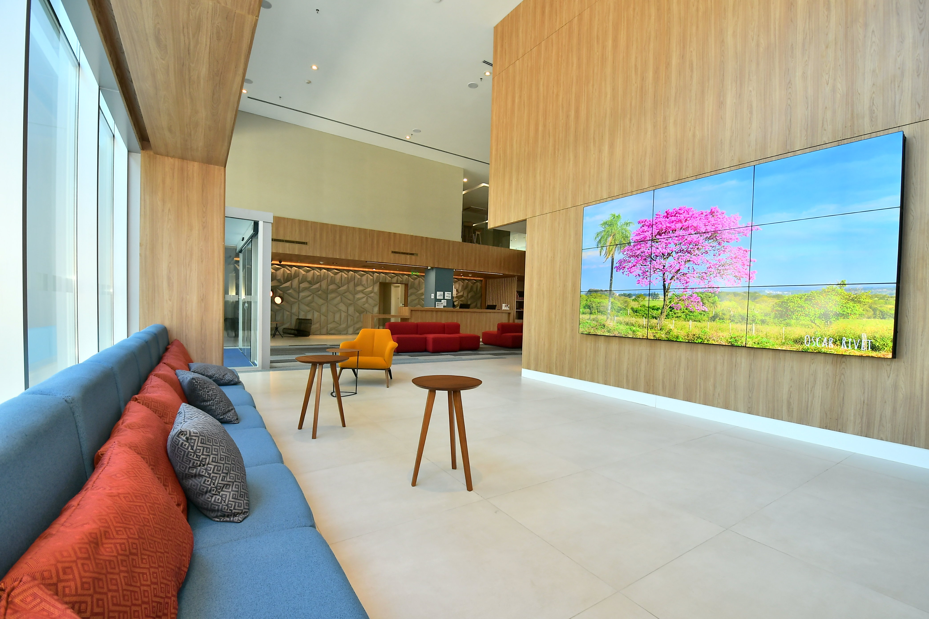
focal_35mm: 15
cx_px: 464
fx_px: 387
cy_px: 310
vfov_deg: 77.3
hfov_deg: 100.4
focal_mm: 10
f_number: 6.3
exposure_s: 1/50
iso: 320
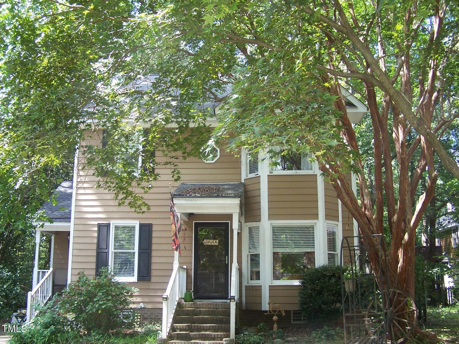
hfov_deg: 49.0
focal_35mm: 38
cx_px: 230
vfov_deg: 37.7
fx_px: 504
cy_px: 172
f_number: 2.8
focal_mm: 6.3
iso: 80
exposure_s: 1/60
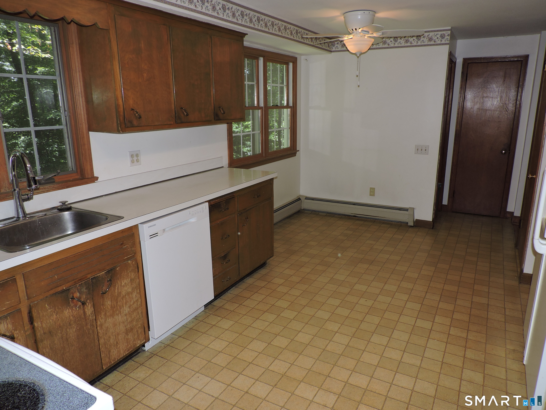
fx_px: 379
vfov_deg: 56.8
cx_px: 273
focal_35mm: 24
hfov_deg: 71.6
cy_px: 205
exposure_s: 1/80
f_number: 3
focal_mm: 4.3
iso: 100
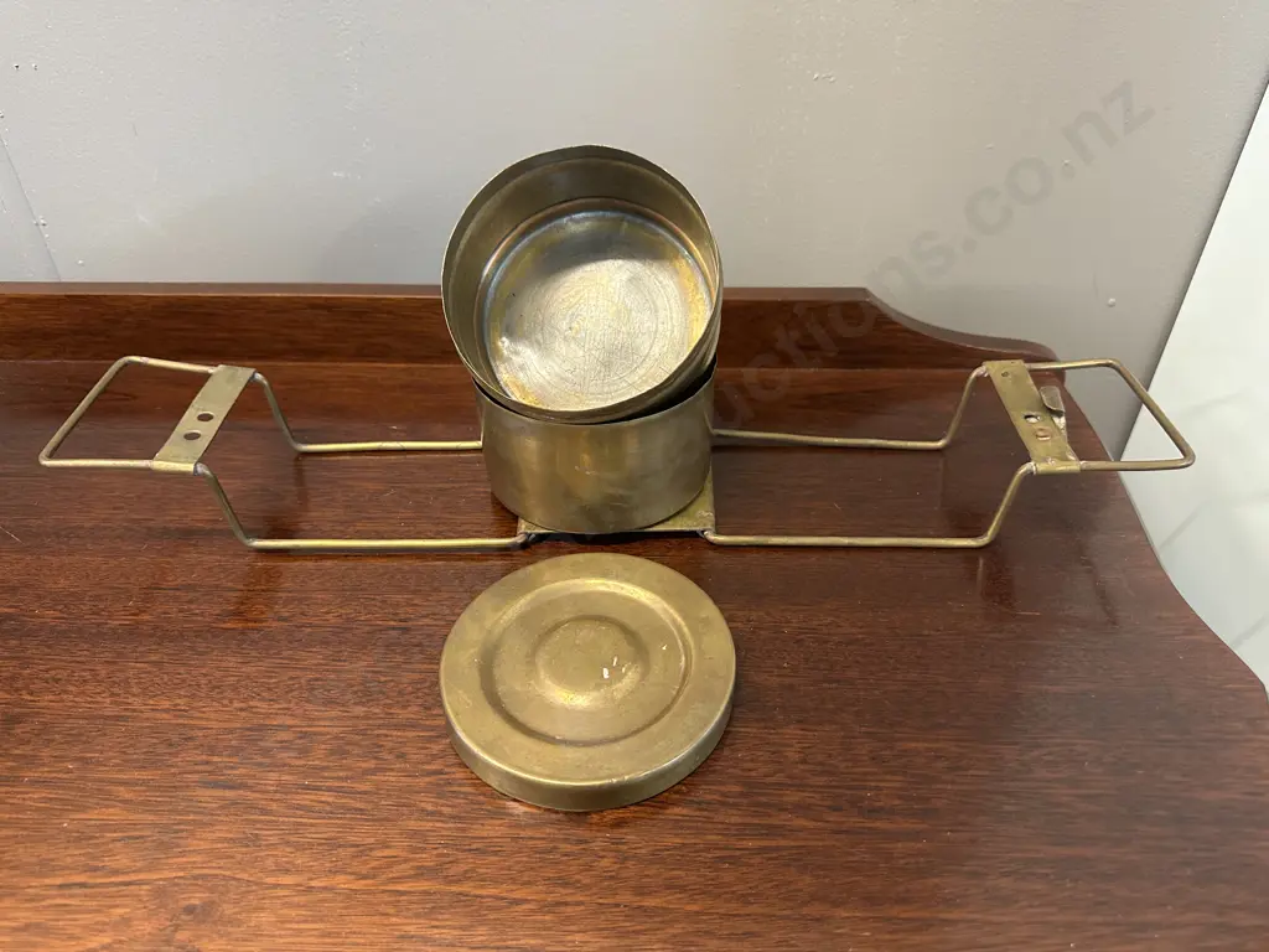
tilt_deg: -38.4
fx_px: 880
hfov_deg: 71.6
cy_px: 476
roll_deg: +0.7
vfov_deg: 56.8
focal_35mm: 24
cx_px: 634
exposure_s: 1/50
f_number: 1.78
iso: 400
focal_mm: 6.86
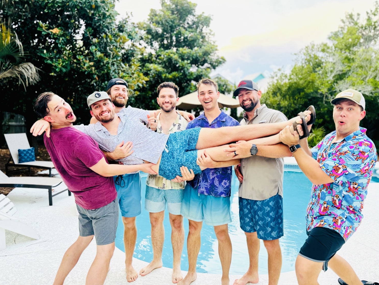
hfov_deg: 67.3
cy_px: 133
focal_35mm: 26
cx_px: 196
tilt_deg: -2.0
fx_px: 285
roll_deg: -0.9
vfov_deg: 53.0
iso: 100
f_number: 1.78
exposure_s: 1/121
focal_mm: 6.76
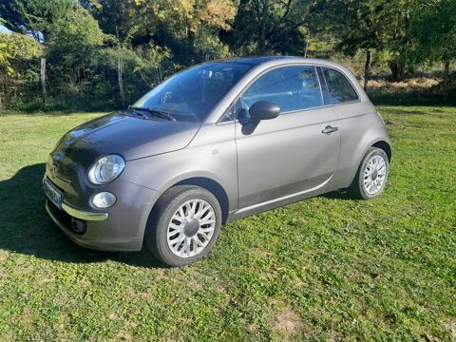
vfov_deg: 53.1
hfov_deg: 67.3
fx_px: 343
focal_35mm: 26
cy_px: 171
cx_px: 228
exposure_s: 1/813
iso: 40
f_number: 1.8
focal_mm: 4
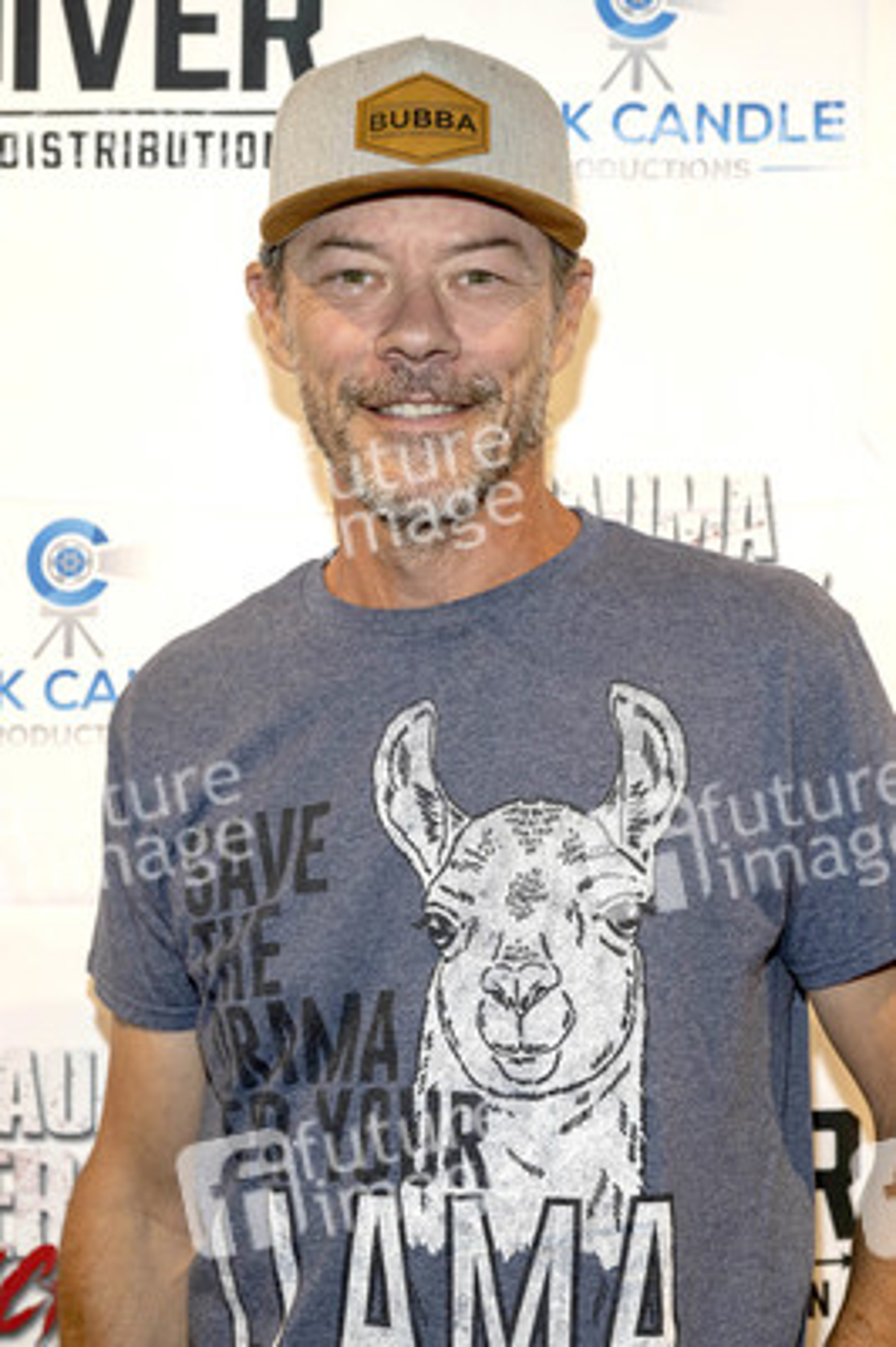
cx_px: 448
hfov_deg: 18.9
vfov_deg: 28.1
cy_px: 674
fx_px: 2692
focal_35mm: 72
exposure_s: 1/200
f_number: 5.6
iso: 800
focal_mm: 72
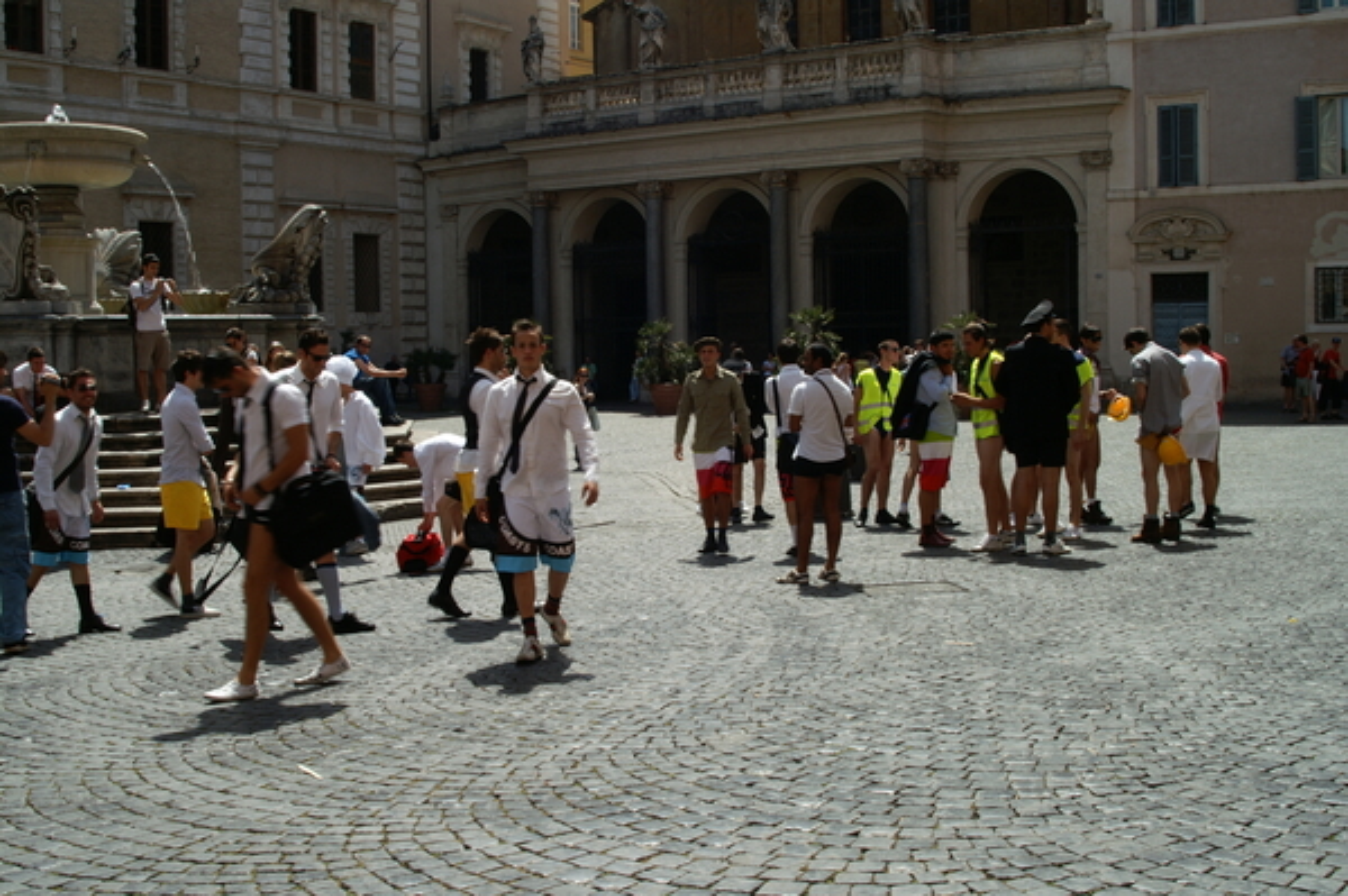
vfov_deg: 31.8
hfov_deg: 46.4
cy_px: 448
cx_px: 674
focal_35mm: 42
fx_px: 1571
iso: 100
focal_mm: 28
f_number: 22
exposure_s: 1/30
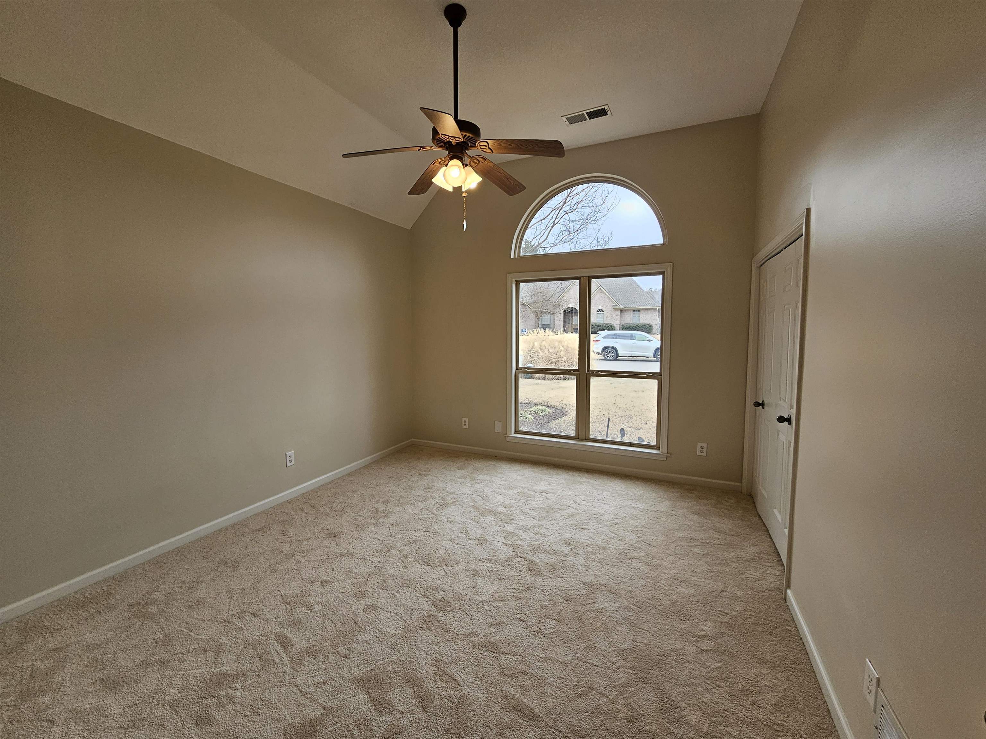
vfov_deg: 89.9
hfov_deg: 106.2
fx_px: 370
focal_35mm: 13
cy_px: 370
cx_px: 493
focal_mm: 2.2
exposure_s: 1/120
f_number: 2.2
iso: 64
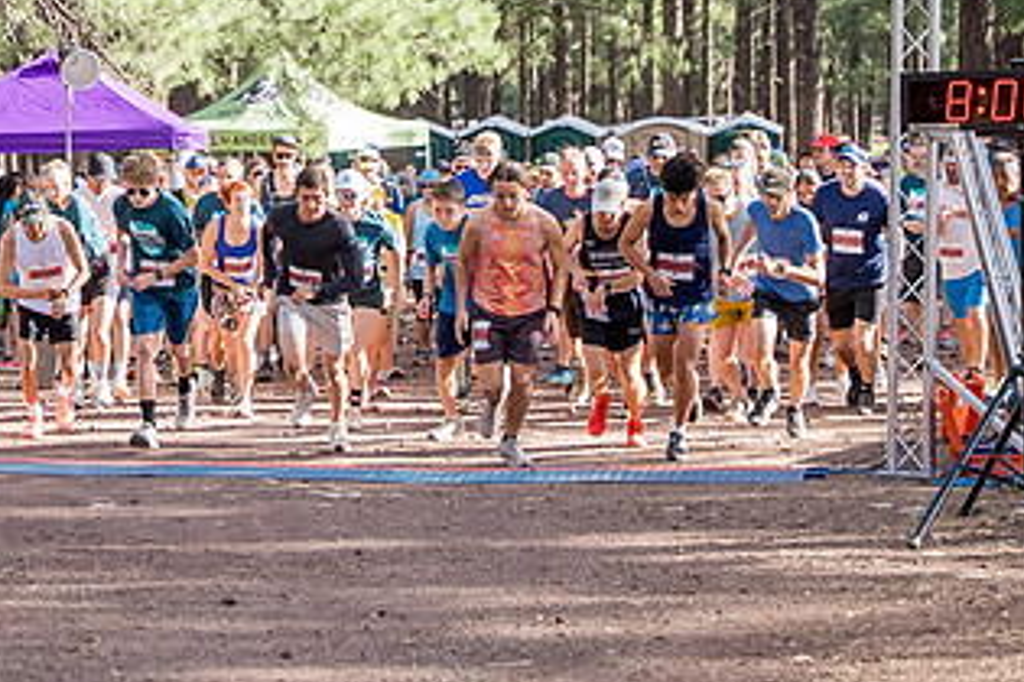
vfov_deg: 10.6
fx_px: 3669
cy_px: 193
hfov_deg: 15.8
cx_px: 263
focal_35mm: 129
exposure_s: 1/1600
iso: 500
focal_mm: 70
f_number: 3.2
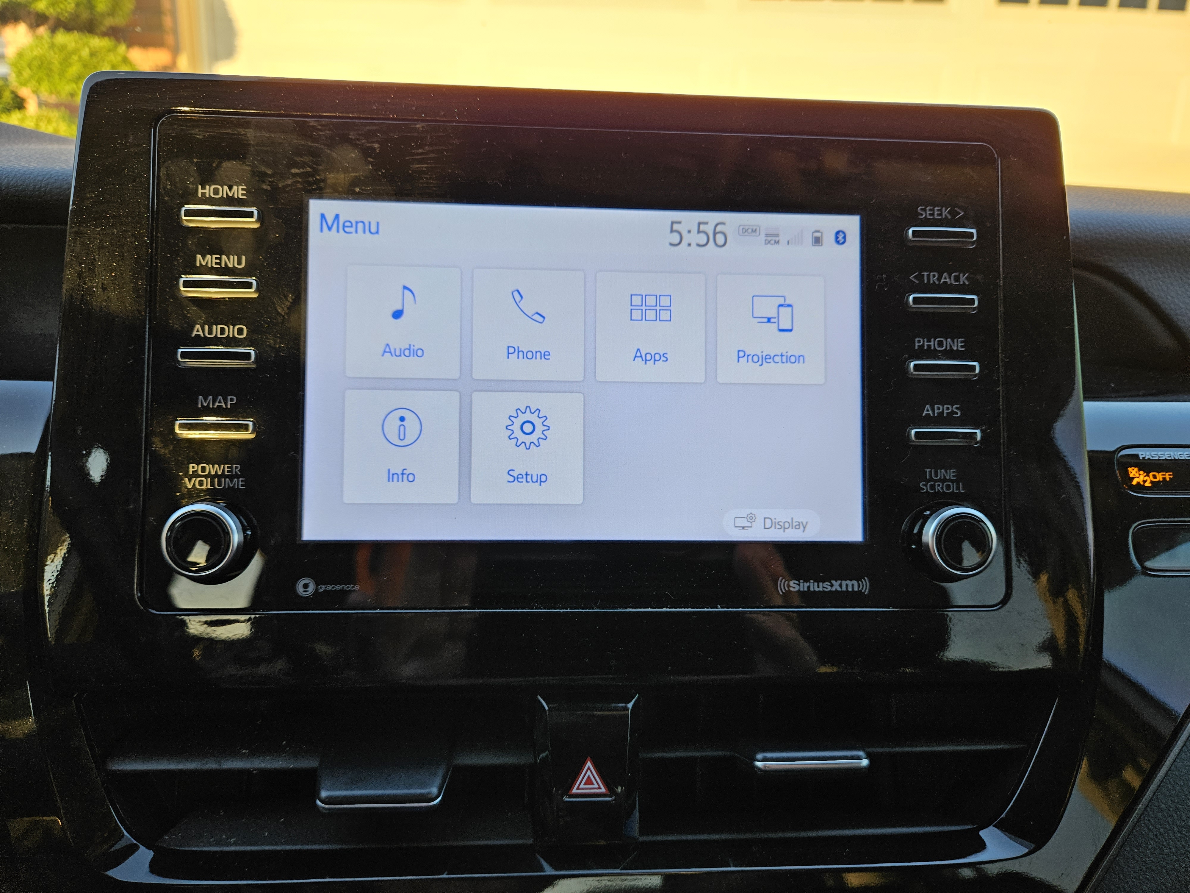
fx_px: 791
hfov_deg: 73.9
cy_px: 446
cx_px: 595
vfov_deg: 58.9
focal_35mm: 23
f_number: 1.8
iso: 80
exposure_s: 1/100
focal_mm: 5.4
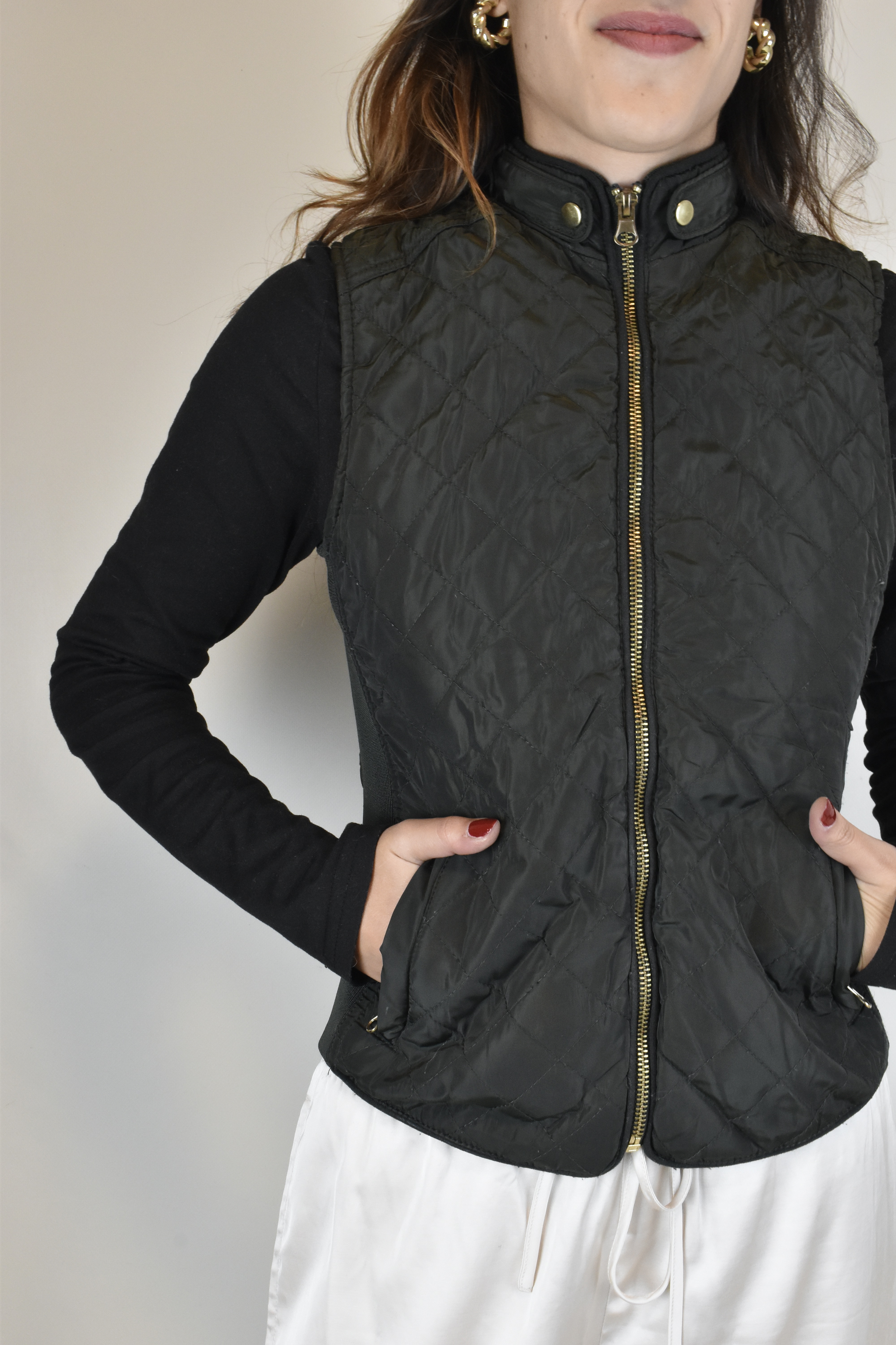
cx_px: 448
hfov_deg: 33.0
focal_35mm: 40
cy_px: 672
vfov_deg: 47.9
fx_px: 1512
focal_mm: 27
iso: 1600
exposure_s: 1/50
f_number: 13
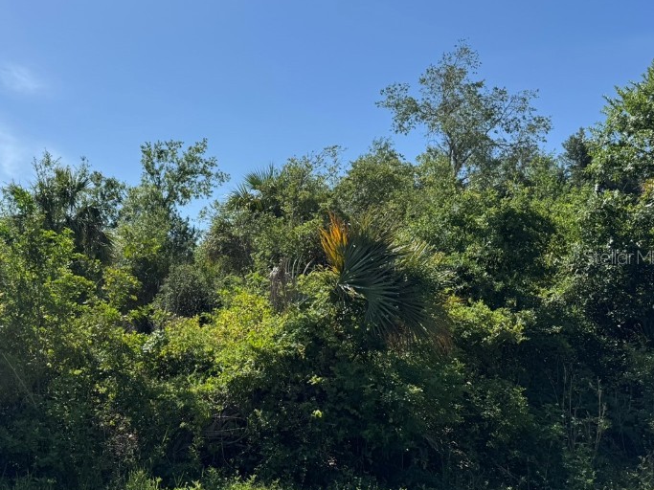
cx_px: 184
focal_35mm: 36
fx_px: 680
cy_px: 256
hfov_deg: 49.8
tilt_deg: +7.9
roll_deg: -0.9
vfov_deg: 39.6
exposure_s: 1/6410
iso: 80
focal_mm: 6.76
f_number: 1.78
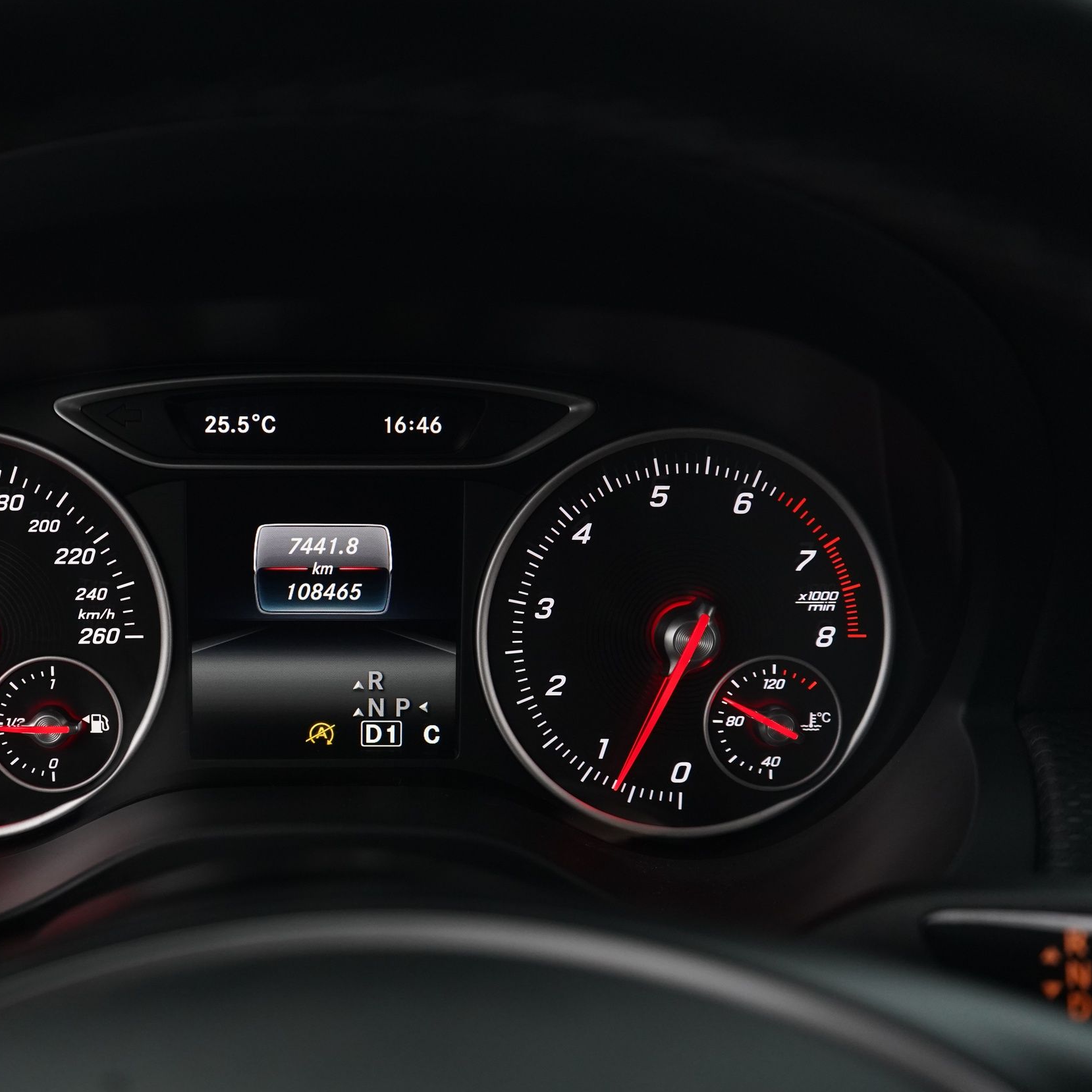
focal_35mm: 41
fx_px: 1463
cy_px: 546
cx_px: 321
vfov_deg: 40.9
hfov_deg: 40.2
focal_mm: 32
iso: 2500
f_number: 4.5
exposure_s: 1/15
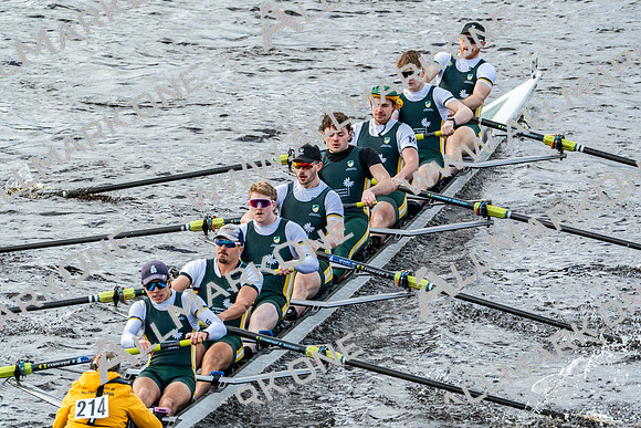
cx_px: 320
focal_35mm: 600
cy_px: 214
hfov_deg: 3.4
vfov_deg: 2.3
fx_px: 10685
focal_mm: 600
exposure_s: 1/1250
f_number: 6.3
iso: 1000
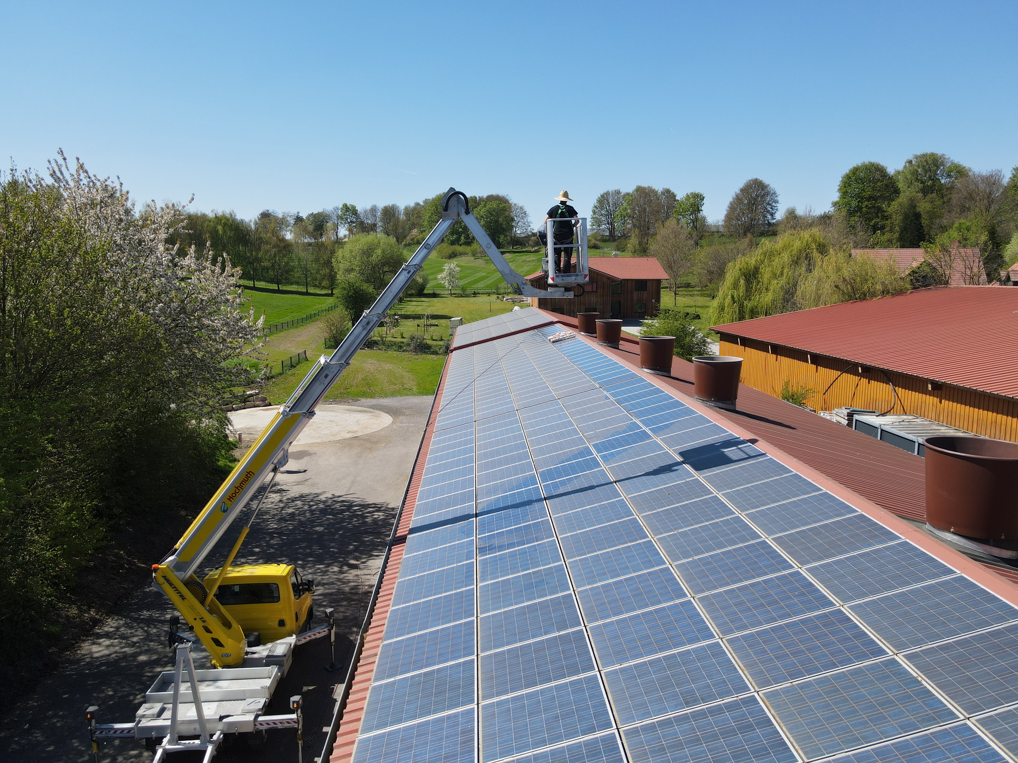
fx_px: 706
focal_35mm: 24
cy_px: 382
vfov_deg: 56.8
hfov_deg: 71.6
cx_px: 509
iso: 100
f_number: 2.8
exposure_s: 1/640
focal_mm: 4.5
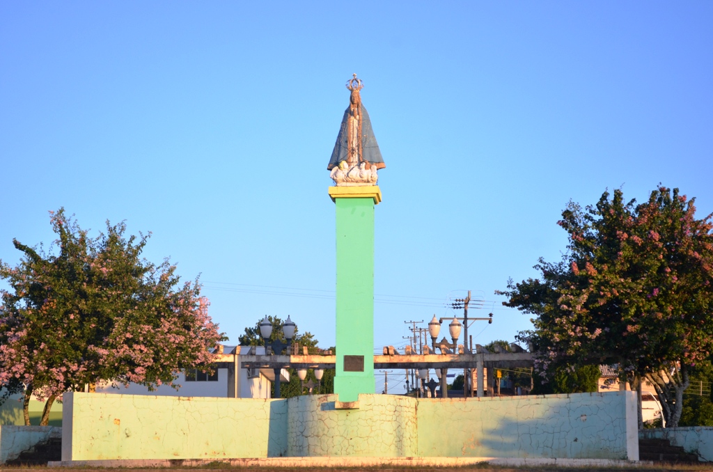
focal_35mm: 82
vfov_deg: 16.5
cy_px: 236
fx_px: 1630
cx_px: 356
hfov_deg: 24.7
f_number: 5.6
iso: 500
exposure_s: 1/500
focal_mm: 55
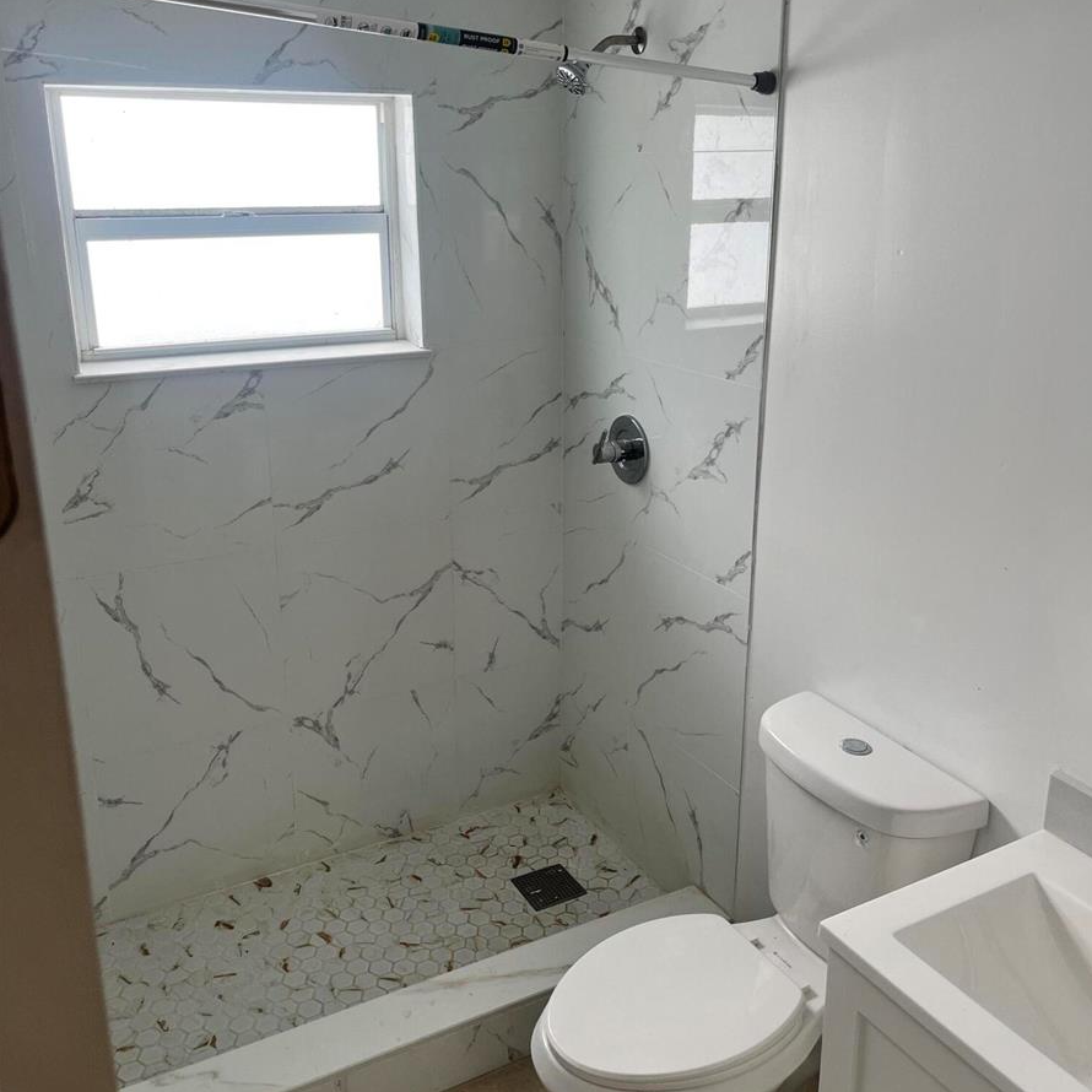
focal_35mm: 31
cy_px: 486
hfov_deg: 52.5
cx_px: 550
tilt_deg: -14.5
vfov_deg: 52.4
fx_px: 1106
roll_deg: +0.2
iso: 40
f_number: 1.6
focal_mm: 5.1
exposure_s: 1/176
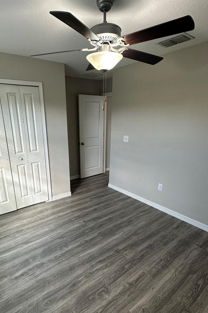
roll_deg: +0.1
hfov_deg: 61.5
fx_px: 173
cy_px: 174
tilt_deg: -18.0
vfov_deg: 83.7
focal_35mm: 20
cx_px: 86
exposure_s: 1/120
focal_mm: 2.22
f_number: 2.2
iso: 125
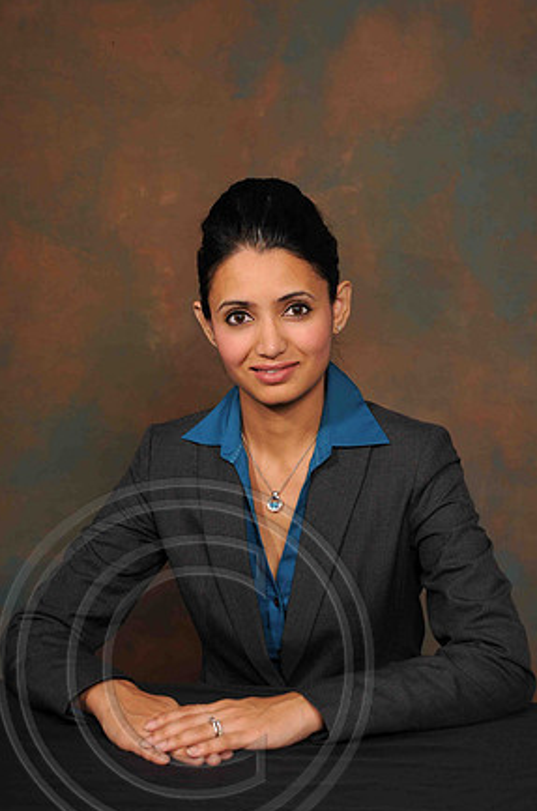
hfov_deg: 17.4
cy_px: 418
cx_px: 265
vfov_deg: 26.0
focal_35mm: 78
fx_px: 1752
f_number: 5.6
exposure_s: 1/80
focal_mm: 50
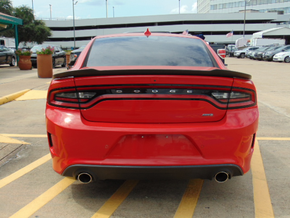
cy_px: 109
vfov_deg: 36.8
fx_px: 327
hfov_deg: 47.9
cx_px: 145
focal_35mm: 39
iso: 80
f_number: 3.3
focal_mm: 6.9
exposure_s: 1/1000
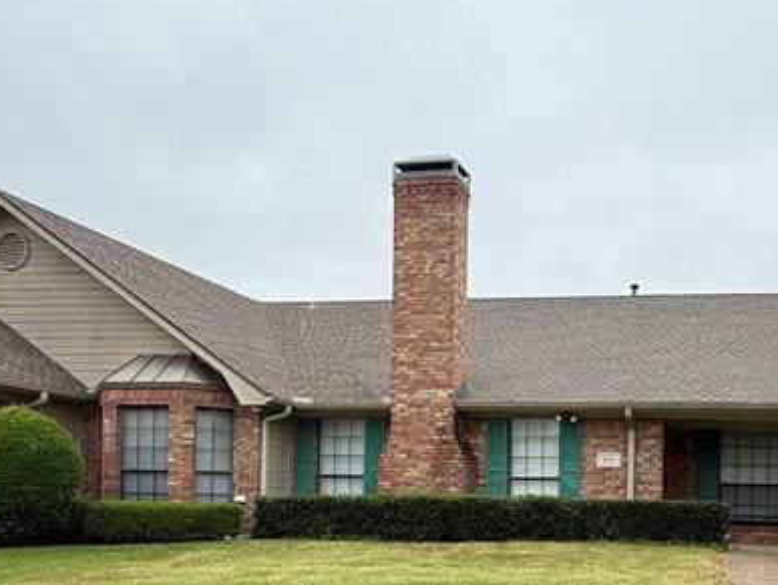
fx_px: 832
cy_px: 503
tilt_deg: +2.1
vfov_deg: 36.8
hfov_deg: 47.4
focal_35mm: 37
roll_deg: -1.2
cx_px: 619
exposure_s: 1/841
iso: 50
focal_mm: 2.22
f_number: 2.2
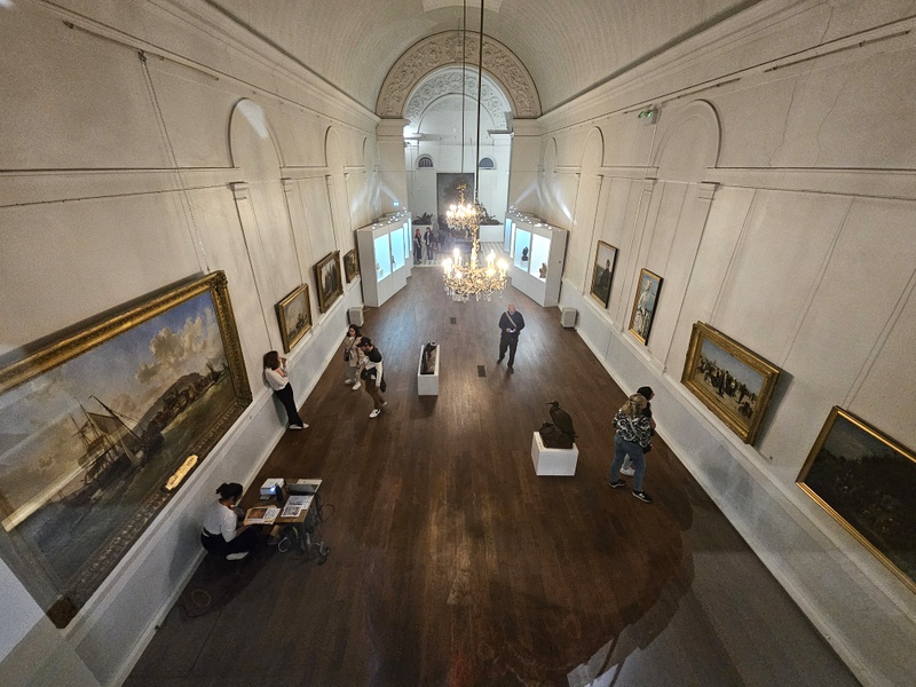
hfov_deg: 106.2
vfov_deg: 89.9
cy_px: 344
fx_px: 344
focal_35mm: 13
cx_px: 458
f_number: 2.2
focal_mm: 2.2
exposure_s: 1/25
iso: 800
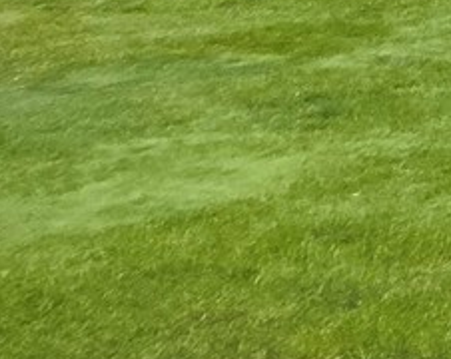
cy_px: -397
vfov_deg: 13.9
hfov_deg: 10.2
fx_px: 1199
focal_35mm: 90
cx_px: 1493
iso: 40
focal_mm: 2.2
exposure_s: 1/1957
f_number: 1.9
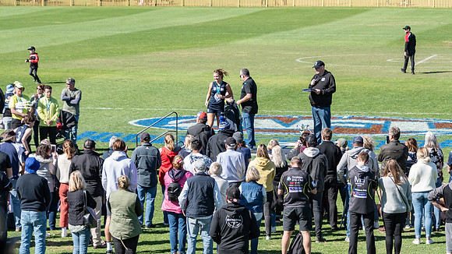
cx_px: 226
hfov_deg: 11.2
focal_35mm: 192
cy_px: 104
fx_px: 2302
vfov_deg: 6.3
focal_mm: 122
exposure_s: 1/2000
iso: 800
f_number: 8
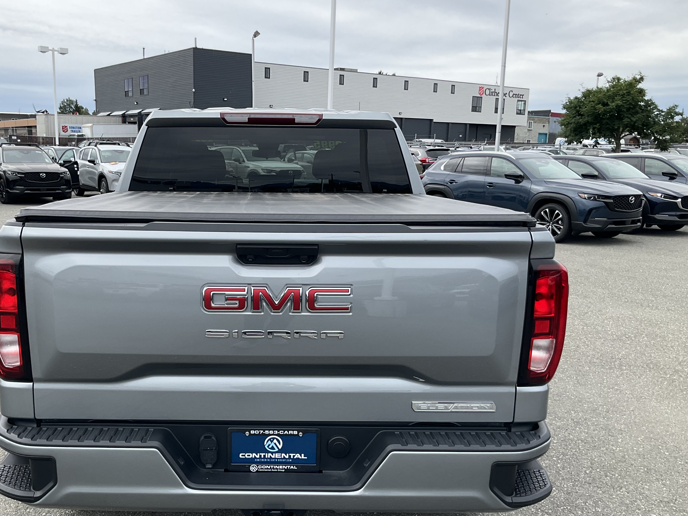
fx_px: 716
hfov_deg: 51.0
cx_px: 272
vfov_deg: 39.5
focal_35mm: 36
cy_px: 305
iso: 25
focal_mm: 3
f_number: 1.8
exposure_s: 1/666
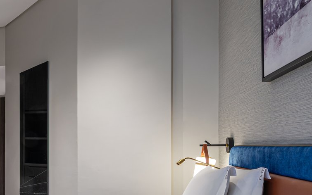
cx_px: -41
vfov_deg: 30.7
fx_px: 349
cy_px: 145
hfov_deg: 38.6
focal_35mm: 41
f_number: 10
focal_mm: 17
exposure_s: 1.6
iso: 100
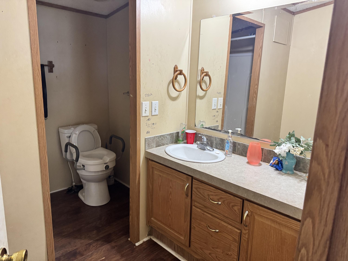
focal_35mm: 24
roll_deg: -1.4
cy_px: 130
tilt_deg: -9.0
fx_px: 241
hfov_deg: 71.6
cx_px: 174
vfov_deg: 56.8
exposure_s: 1/60
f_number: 1.78
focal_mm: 6.76
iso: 320
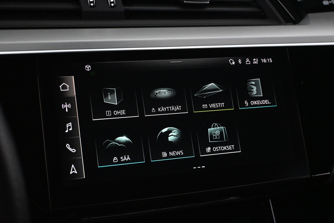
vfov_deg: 24.4
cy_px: 112
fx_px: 515
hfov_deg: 35.9
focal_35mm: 56
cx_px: 167
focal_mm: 37
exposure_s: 1/60
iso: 8000
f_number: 5.3
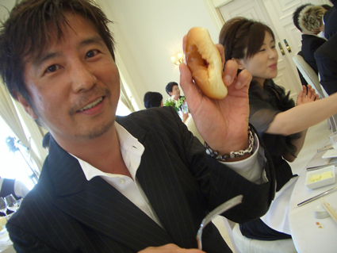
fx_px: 341
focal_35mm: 35
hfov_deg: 52.6
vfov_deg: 40.7
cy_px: 126
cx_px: 168
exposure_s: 1/40
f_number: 2.6
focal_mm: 5.8
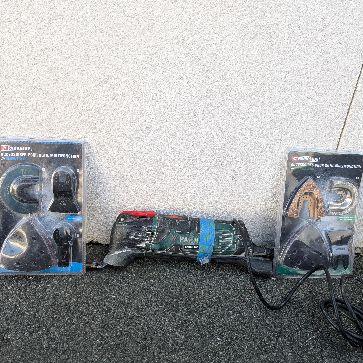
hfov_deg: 55.6
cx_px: 185
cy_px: 159
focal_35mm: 29
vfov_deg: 55.5
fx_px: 344
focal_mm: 6.9
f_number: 1.68
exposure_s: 1/254
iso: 44
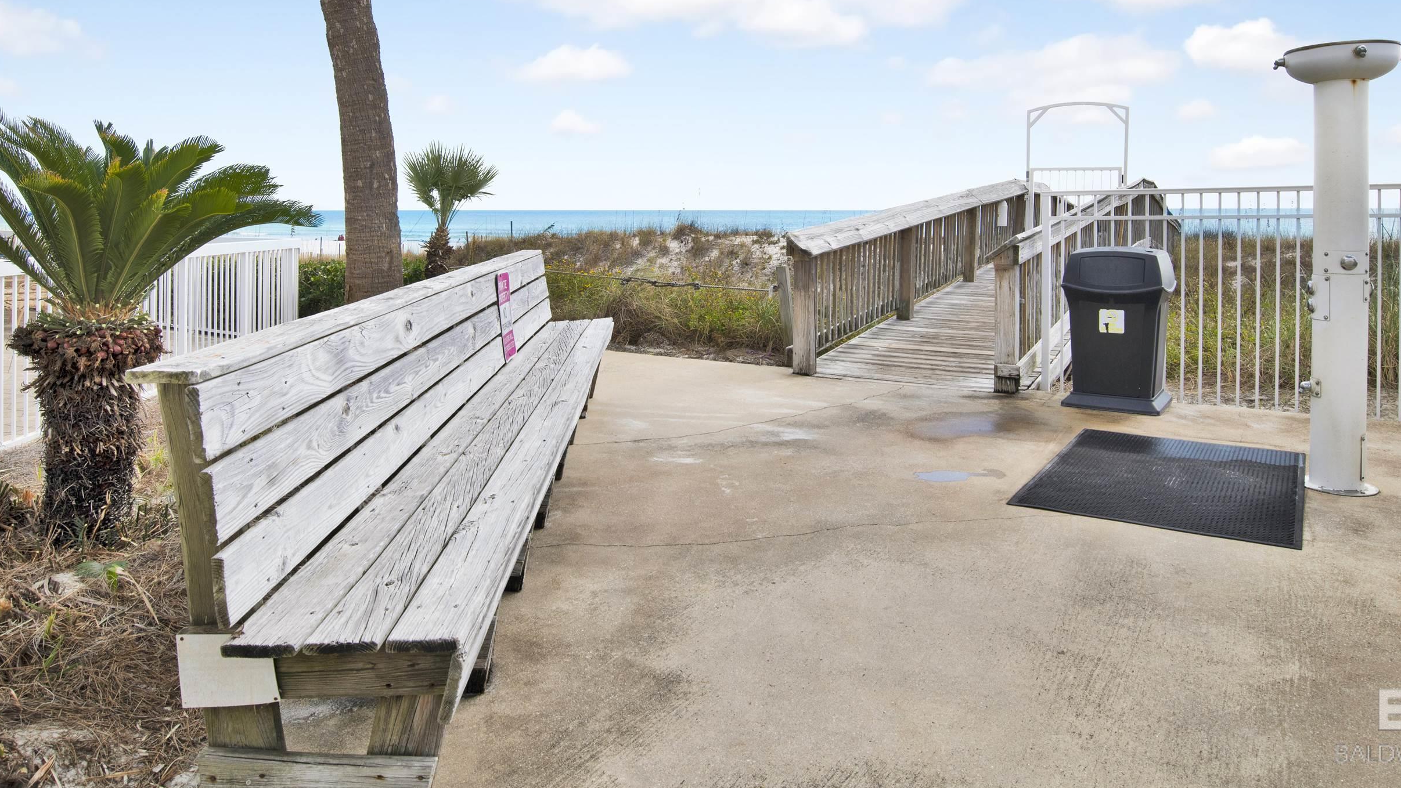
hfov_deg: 76.3
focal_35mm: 24
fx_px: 892
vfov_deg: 46.3
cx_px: 672
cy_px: 217
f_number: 11
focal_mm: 18
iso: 200
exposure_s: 1/160
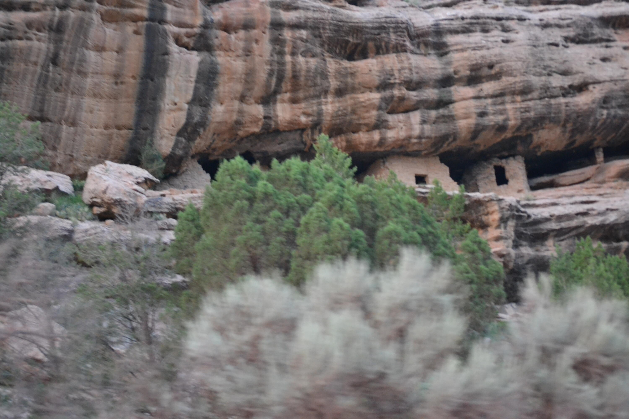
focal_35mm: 82
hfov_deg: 24.6
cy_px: 210
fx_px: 1441
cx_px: 314
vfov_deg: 16.6
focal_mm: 55
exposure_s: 1/200
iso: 3200
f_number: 4
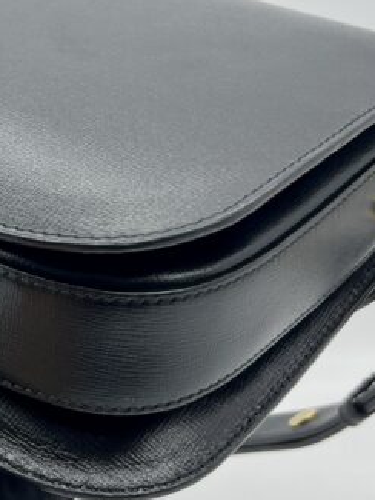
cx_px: 71
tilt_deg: -23.5
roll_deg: +0.2
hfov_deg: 17.8
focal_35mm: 82
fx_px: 1184
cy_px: 195
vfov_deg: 23.8
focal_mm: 5.7
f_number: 1.5
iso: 40
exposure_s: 1/100
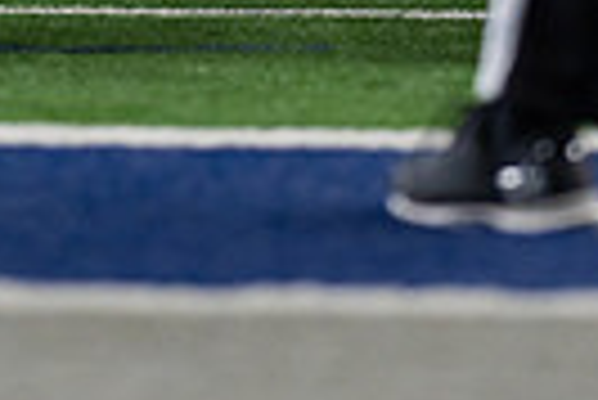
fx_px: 10493
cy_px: -490
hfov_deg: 3.3
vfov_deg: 2.2
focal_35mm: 631
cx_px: -9
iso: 800
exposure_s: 1/1250
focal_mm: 135
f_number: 1.8
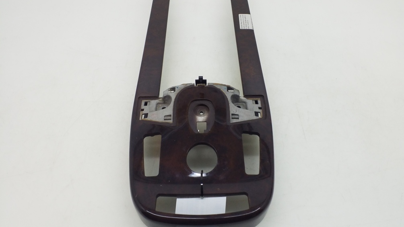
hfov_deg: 64.3
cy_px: 100
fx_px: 321
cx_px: 206
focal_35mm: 30
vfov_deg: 38.9
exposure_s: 1/50
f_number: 1.9
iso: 100
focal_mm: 3.6
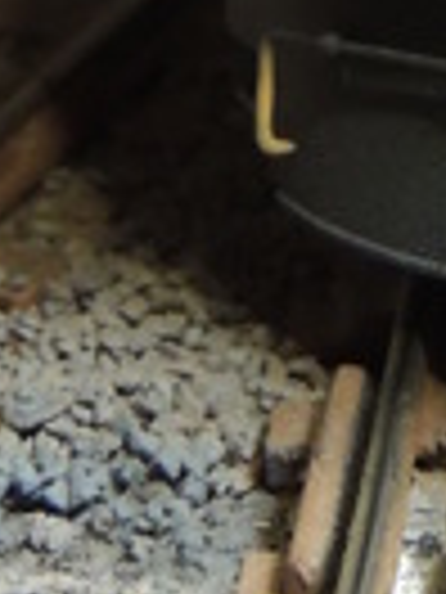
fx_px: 5016
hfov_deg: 5.1
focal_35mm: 292
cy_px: -346
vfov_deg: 6.7
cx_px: 570
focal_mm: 9.8
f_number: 3.7
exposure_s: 1/15
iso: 500
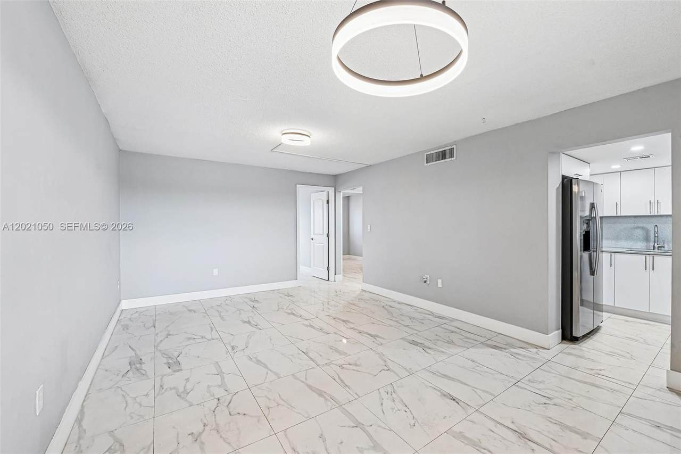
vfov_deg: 81.2
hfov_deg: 104.3
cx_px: 340
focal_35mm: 14
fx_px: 265
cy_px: 227
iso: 180
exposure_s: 1/13
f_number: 7.1
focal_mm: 14
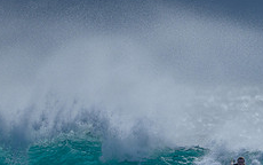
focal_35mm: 2055
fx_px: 14737
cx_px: 252
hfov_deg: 1.0
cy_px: 214
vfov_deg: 0.6
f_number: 6.3
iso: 160
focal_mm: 800
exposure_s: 1/2000
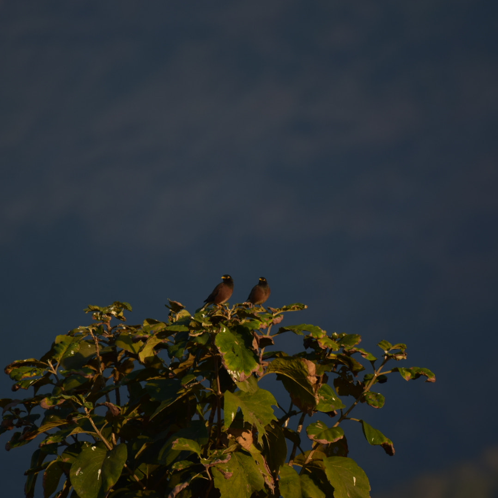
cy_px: 249
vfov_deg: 1.8
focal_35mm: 958
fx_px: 15593
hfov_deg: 1.8
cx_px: 237
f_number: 5.6
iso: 100
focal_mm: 500
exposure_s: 1/400
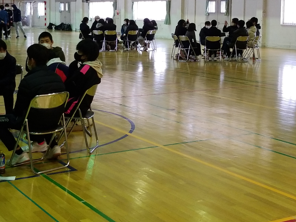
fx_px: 564
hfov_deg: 29.4
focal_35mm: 66
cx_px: 159
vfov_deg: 22.2
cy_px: 80
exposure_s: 1/50
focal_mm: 4.25
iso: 160
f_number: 1.7
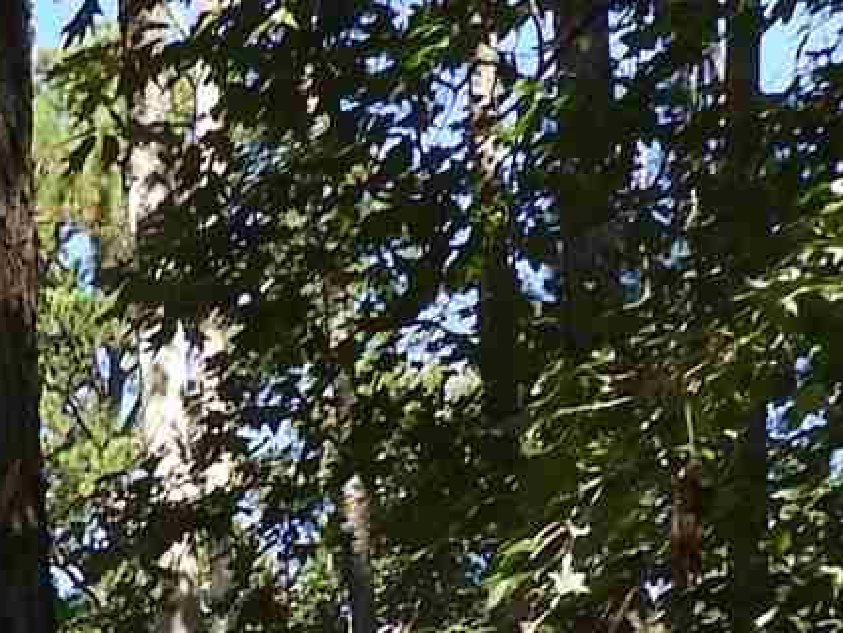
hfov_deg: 11.0
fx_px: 4215
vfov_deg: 7.6
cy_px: 1852
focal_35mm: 173
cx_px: -406
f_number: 3.3
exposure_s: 1/250
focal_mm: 4.3
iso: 100
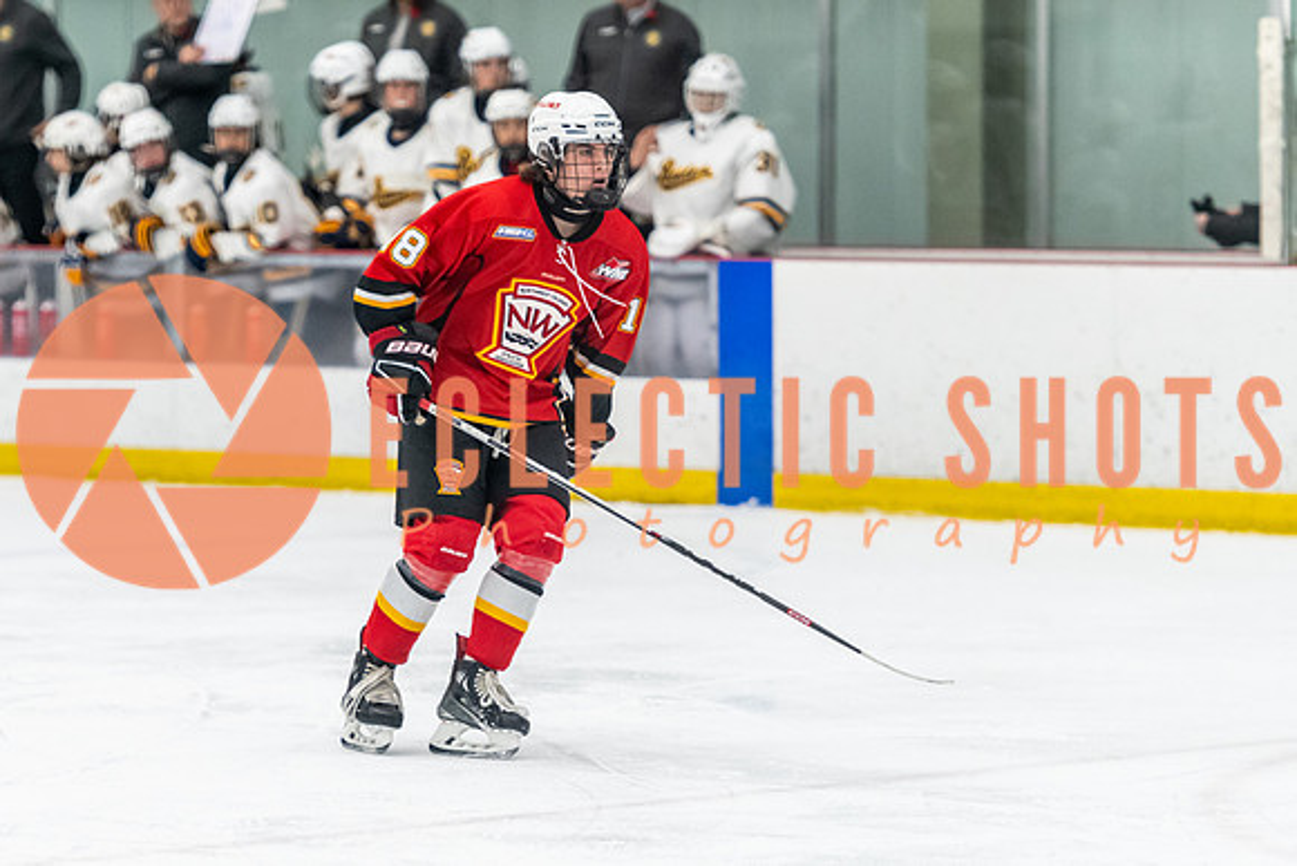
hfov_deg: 9.7
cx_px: 561
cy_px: 539
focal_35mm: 213
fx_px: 7672
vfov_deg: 6.5
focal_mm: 150
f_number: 2.8
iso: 3200
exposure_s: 1/800
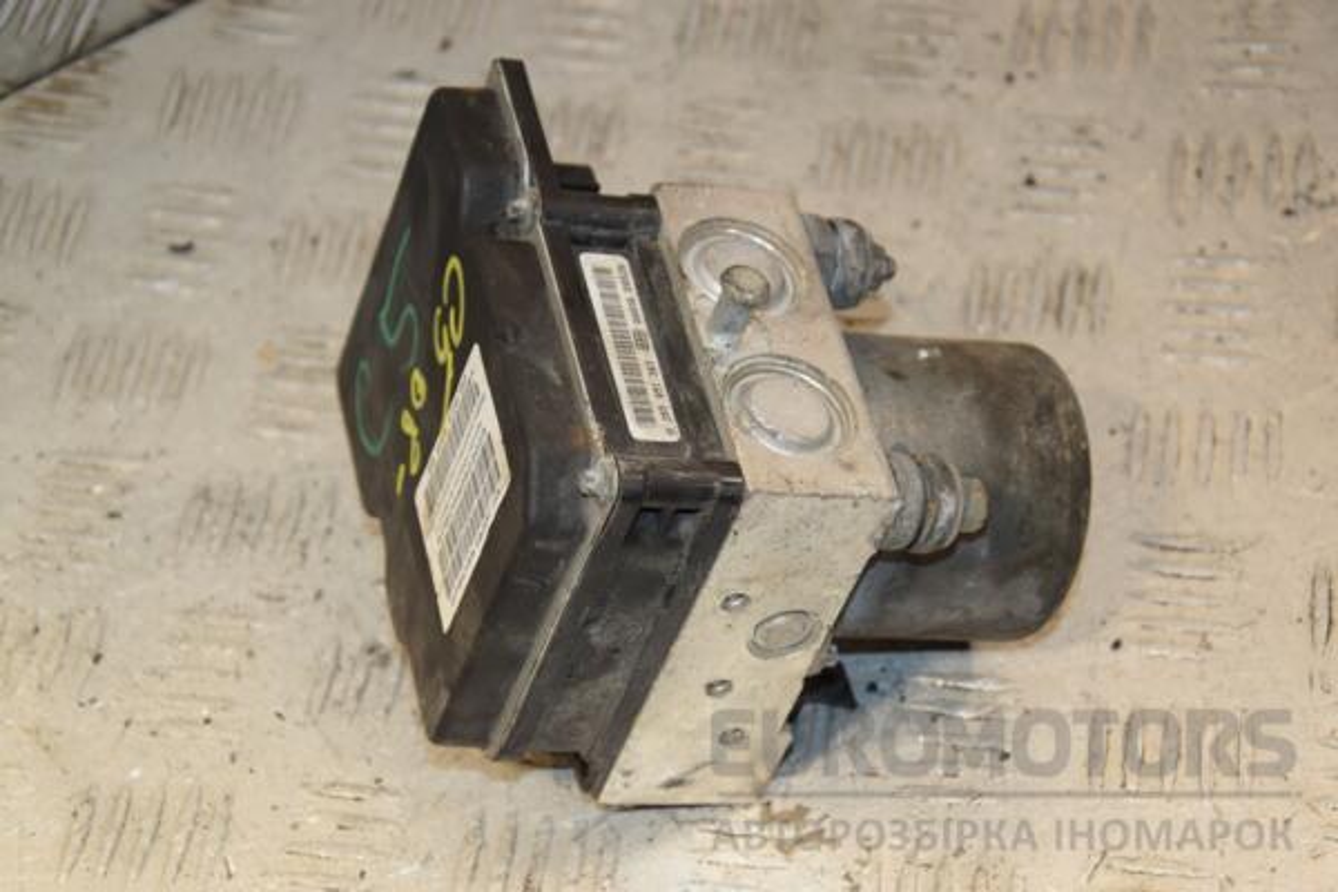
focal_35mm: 93
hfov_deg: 21.9
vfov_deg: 14.7
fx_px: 3456
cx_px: 669
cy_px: 446
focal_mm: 62
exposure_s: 1/200
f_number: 6.3
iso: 800
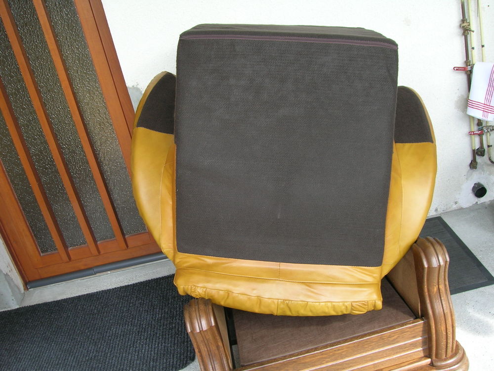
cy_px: 186
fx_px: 485
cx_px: 247
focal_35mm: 34
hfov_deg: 54.0
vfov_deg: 41.8
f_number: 4.9
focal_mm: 5.7
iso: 50
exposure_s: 1/14
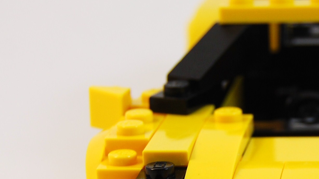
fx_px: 1591
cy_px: 202
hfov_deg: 11.2
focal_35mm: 188
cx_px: 378
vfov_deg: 6.4
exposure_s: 1/125
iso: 140
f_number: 5.6
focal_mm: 38
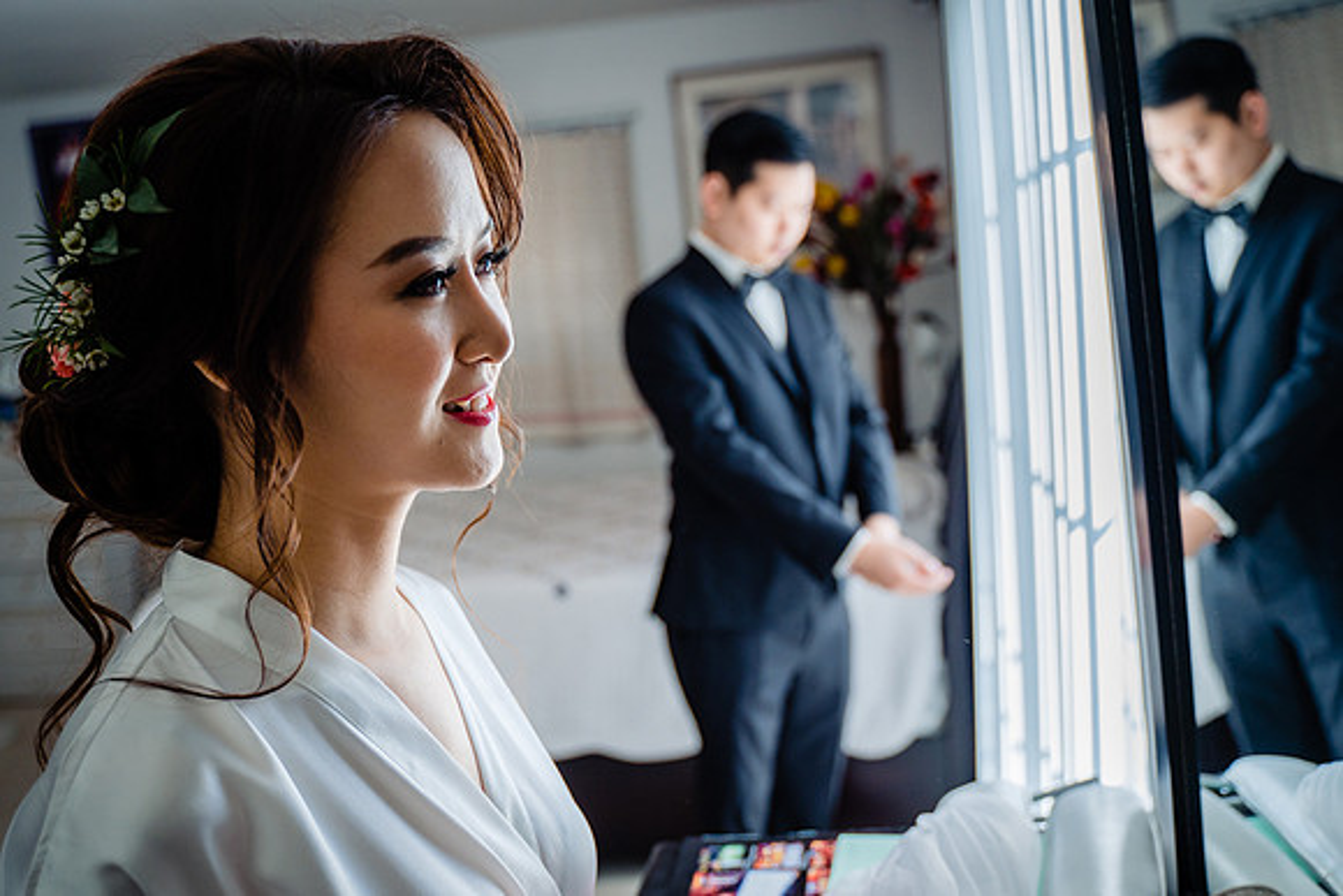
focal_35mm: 34
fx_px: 1282
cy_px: 496
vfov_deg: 38.5
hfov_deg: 55.3
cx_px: 704
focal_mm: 31
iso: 250
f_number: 2.8
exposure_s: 1/500
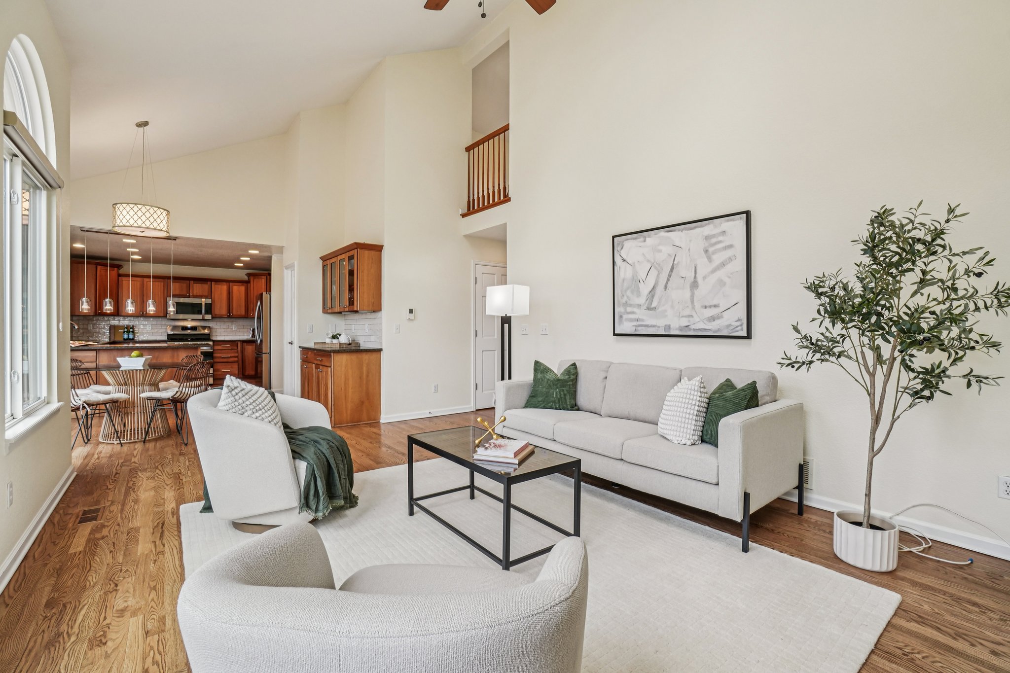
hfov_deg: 100.4
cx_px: 505
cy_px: 336
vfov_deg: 77.3
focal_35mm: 15
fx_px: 421
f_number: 8
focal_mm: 10
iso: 400
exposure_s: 1/80
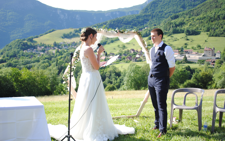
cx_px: 113
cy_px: 73
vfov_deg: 32.0
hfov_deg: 49.3
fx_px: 245
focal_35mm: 40
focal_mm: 26
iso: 100
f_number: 8
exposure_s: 1/250
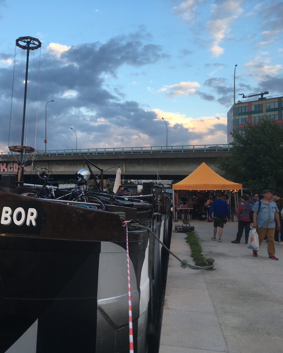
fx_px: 398
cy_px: 176
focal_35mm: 38
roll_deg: -0.7
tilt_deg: +0.5
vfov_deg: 47.9
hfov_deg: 37.4
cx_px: 46
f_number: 2.2
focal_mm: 4.15
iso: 25
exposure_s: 1/174
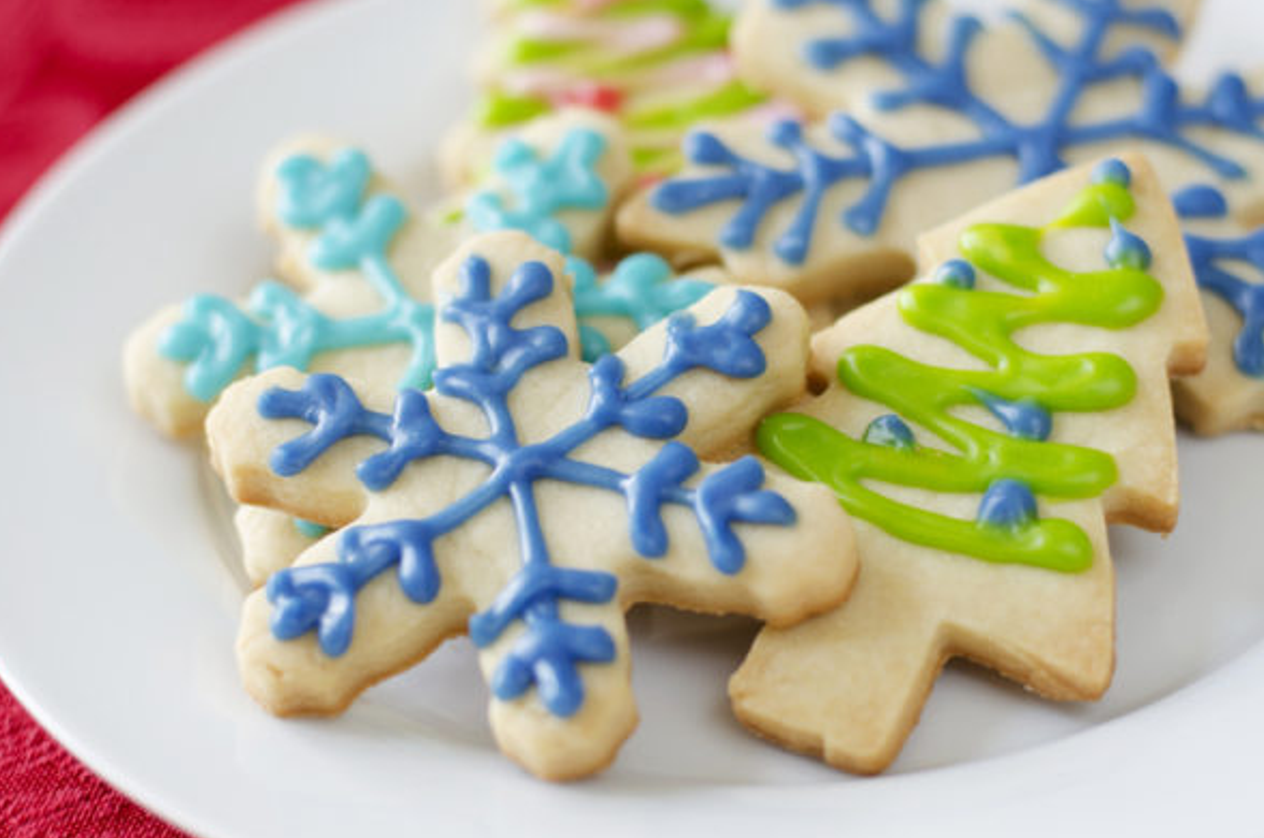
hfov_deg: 20.8
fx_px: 3435
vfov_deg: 13.9
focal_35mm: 98
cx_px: 628
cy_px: 358
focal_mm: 50
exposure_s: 1/60
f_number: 2.8
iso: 100
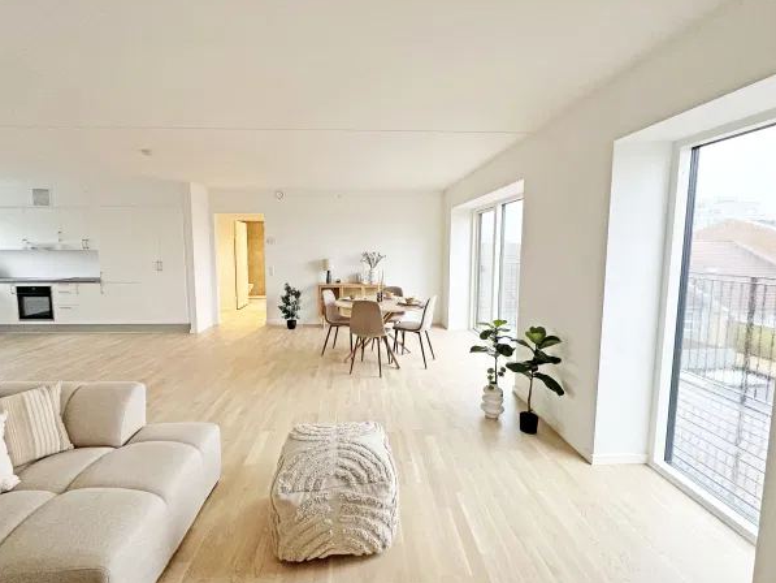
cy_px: 276
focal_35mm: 15
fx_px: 336
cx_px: 370
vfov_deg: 81.7
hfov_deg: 98.1
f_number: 2.2
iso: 250
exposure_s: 1/100
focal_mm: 2.22
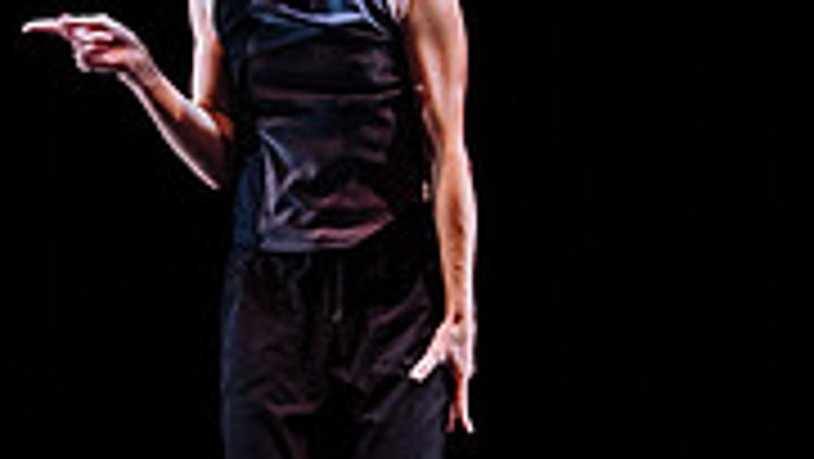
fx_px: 9220
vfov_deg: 2.8
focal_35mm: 427
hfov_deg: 5.0
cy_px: 58
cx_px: 1243
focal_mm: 111
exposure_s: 1/100
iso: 1600
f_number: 2.8
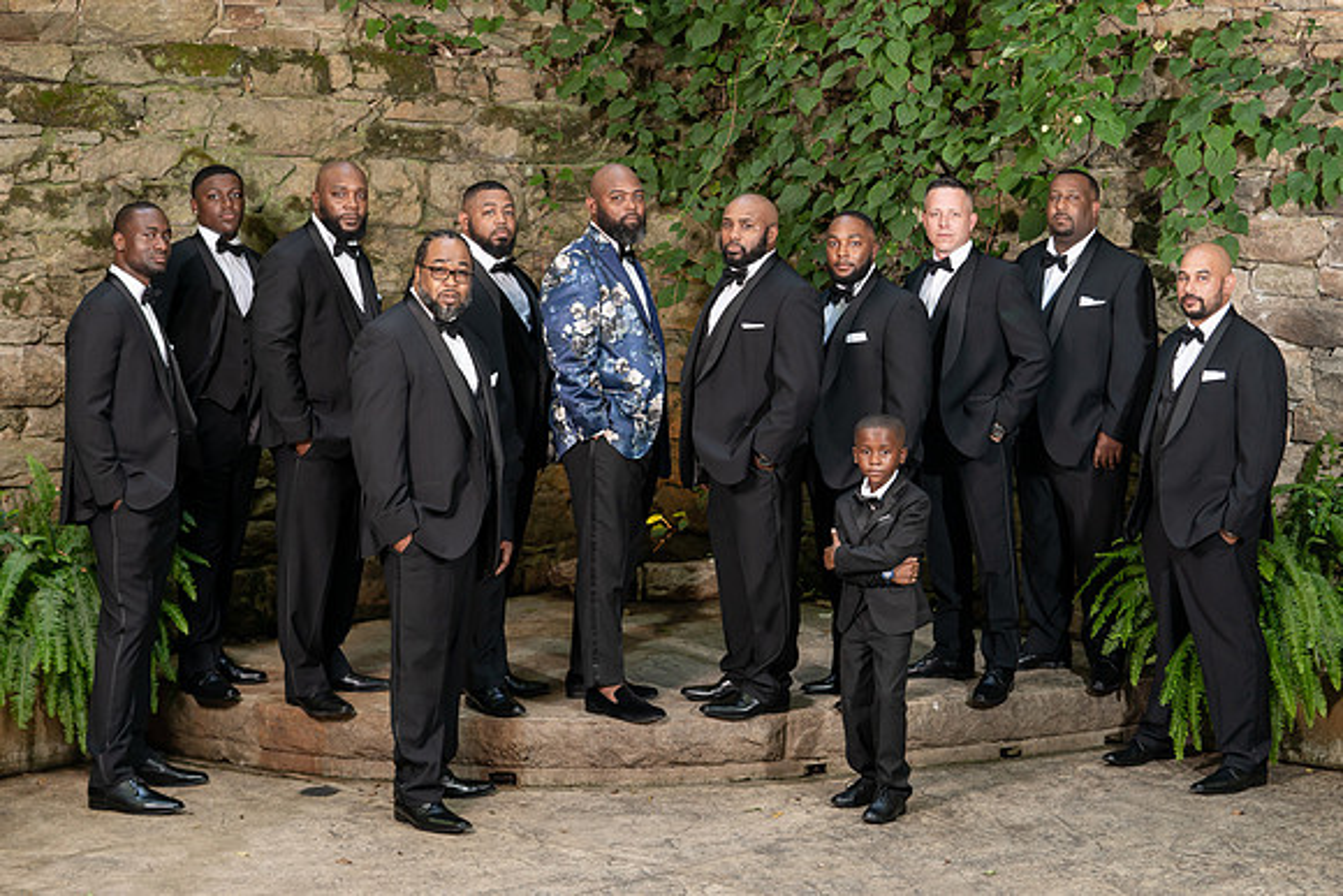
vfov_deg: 19.0
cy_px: 438
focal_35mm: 72
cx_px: 687
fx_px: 2672
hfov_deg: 28.2
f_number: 4
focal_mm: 70
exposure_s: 1/200
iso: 400
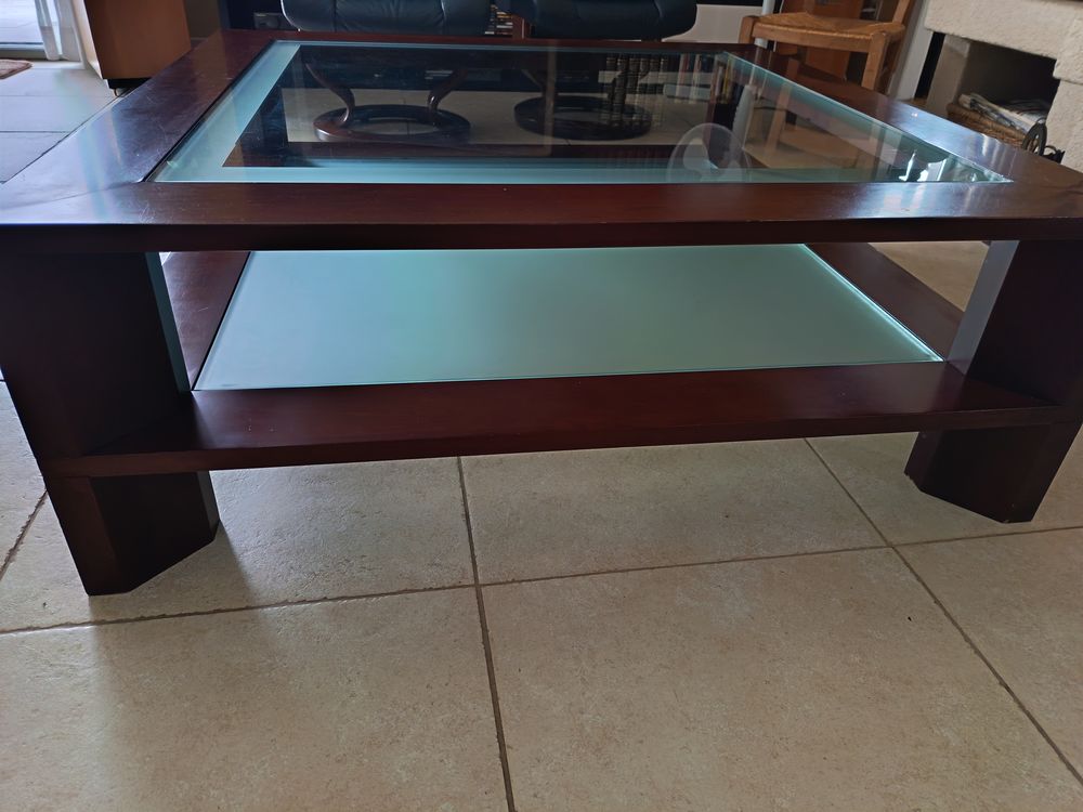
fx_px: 751
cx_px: 542
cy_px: 406
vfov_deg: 56.8
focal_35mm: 24
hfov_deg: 71.6
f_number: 1.75
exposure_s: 1/30
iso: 849
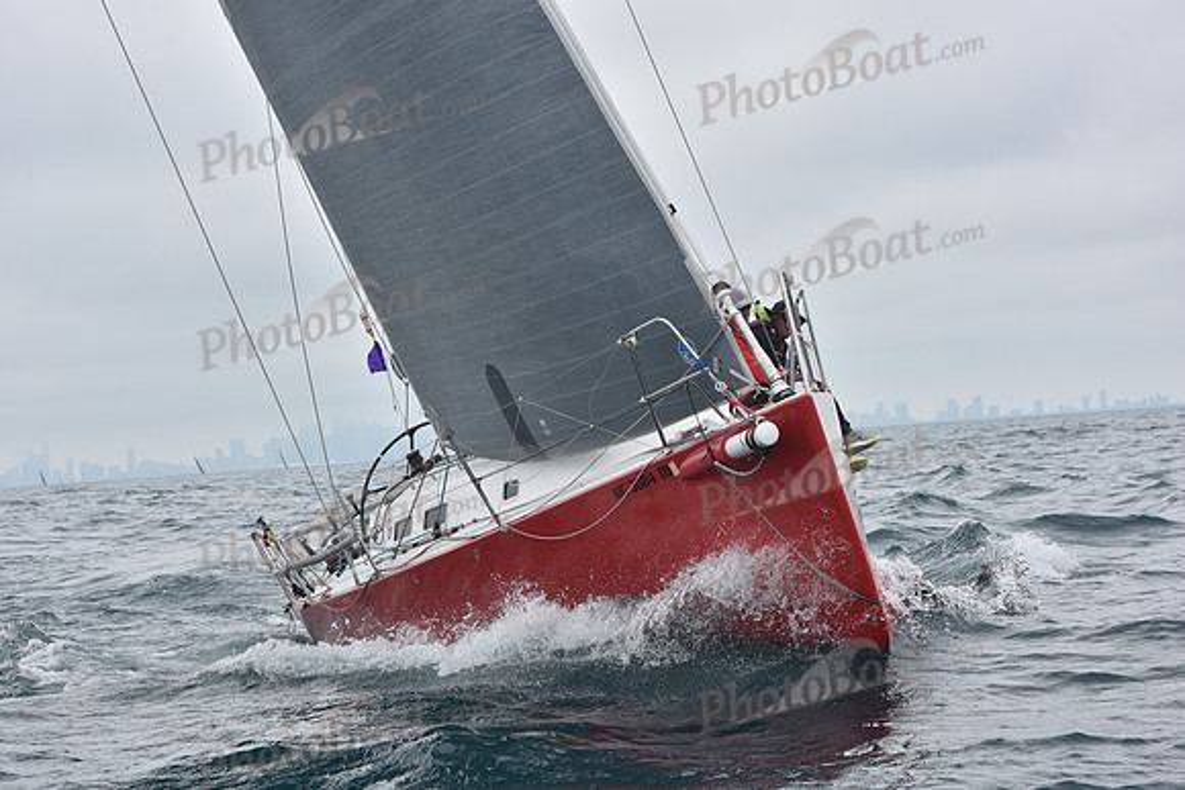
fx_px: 3029
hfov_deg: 22.1
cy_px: 395
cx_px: 592
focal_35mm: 92
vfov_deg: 14.9
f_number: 10
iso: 250
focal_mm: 92
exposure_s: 1/800
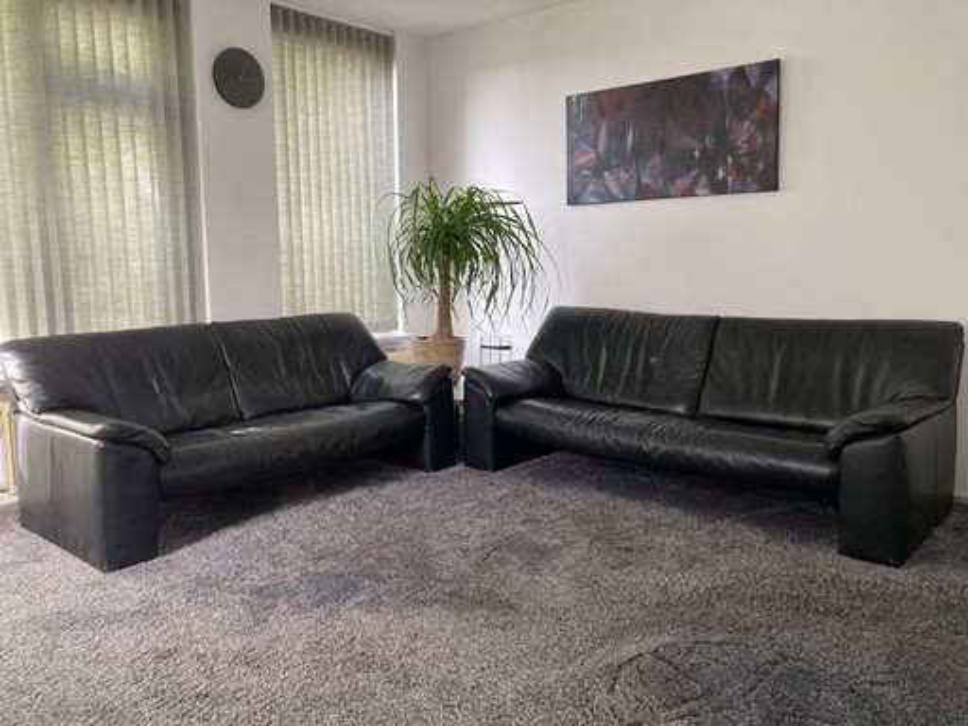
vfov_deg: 49.7
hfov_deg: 63.4
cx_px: 484
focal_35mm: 28
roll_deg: +0.3
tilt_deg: -7.5
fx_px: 783
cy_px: 363
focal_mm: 3.99
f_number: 1.8
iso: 125
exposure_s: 1/60
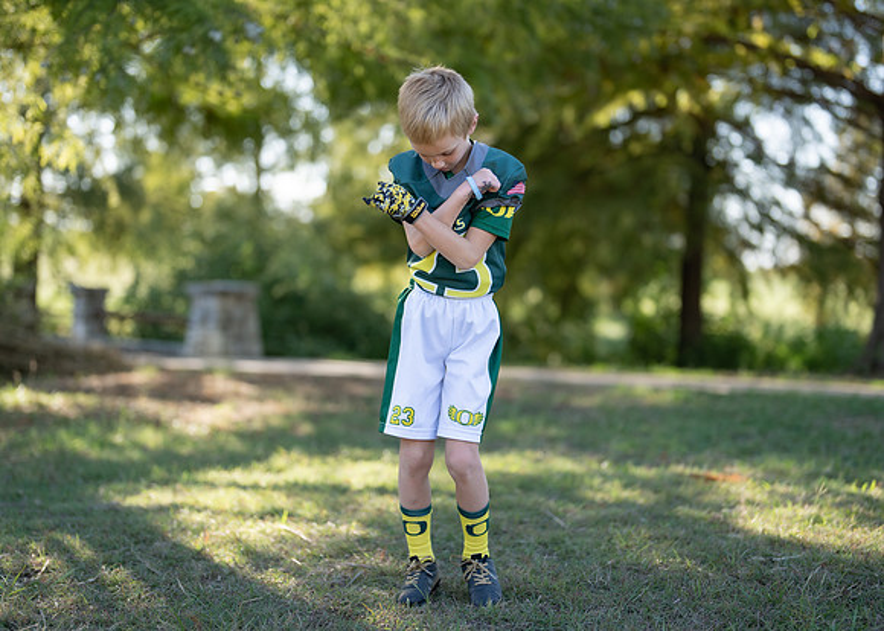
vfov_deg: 23.2
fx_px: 1539
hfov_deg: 32.0
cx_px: 475
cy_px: 309
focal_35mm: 61
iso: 100
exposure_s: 1/1250
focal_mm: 50
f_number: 1.2
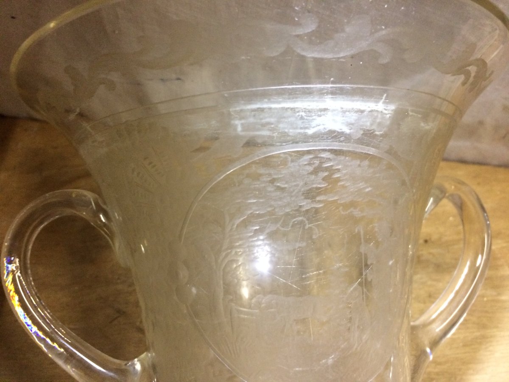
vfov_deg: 48.2
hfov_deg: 61.7
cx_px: 254
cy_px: 191
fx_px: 426
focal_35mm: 29
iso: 250
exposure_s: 1/25
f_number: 2.2
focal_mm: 4.15
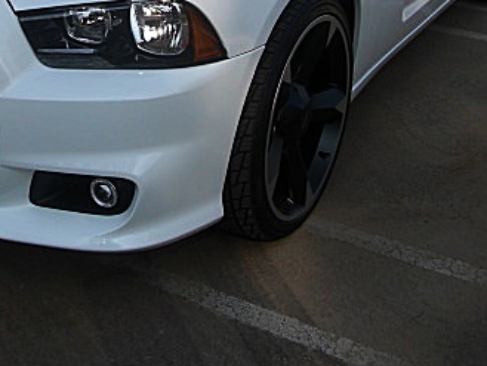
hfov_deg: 27.3
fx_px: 985
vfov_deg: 20.5
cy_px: 19
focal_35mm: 70
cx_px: 111
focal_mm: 6.3
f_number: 2.8
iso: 50
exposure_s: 1/640
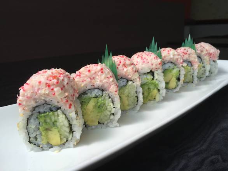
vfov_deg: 48.3
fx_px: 191
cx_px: 114
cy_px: 86
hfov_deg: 61.6
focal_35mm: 29
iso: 32
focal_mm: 4.15
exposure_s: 1/476
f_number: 2.2
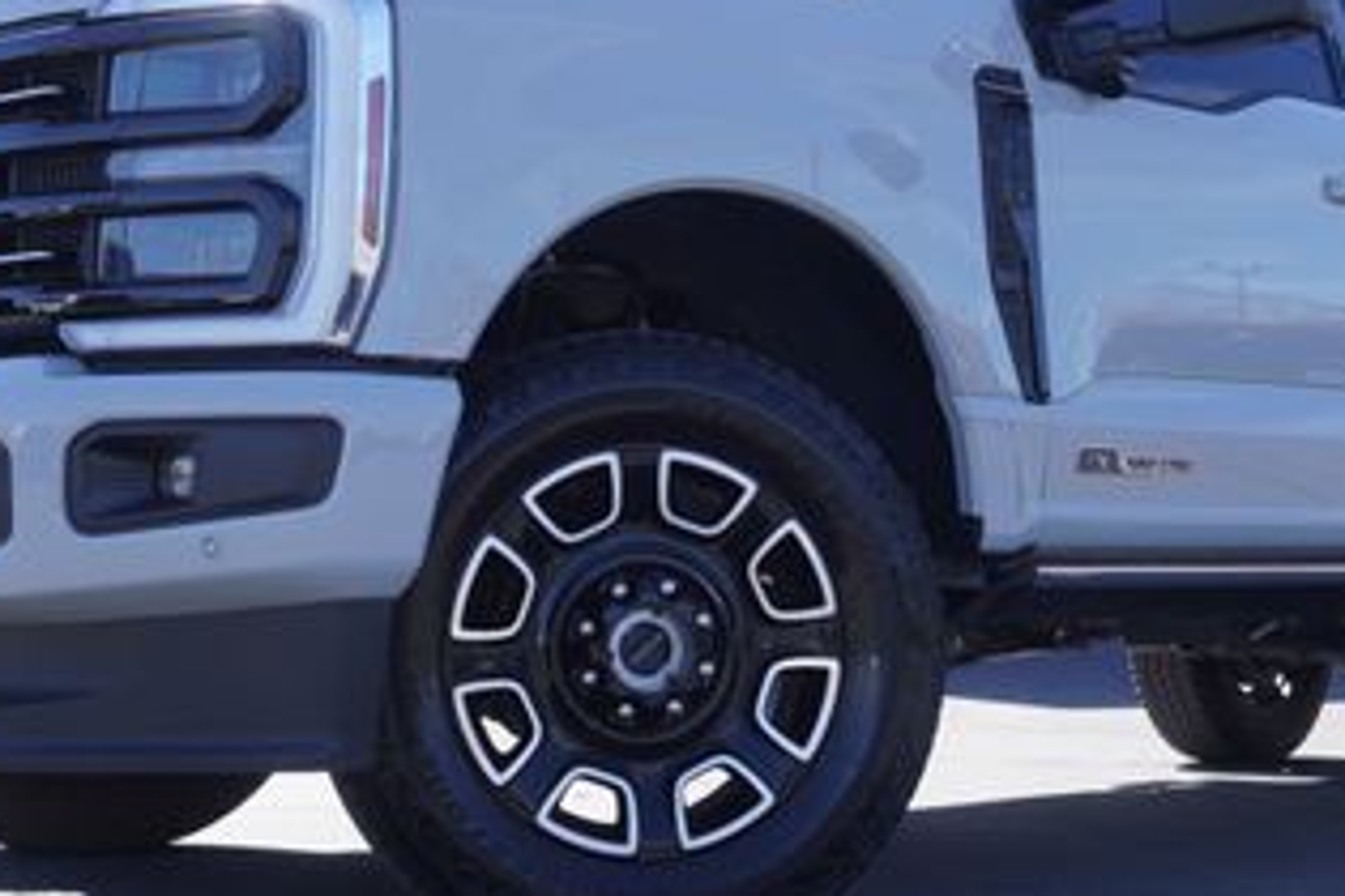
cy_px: 218
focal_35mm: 61
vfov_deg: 22.0
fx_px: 2279
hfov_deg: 32.8
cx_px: 760
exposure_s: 1/160
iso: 100
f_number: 6.3
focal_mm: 20
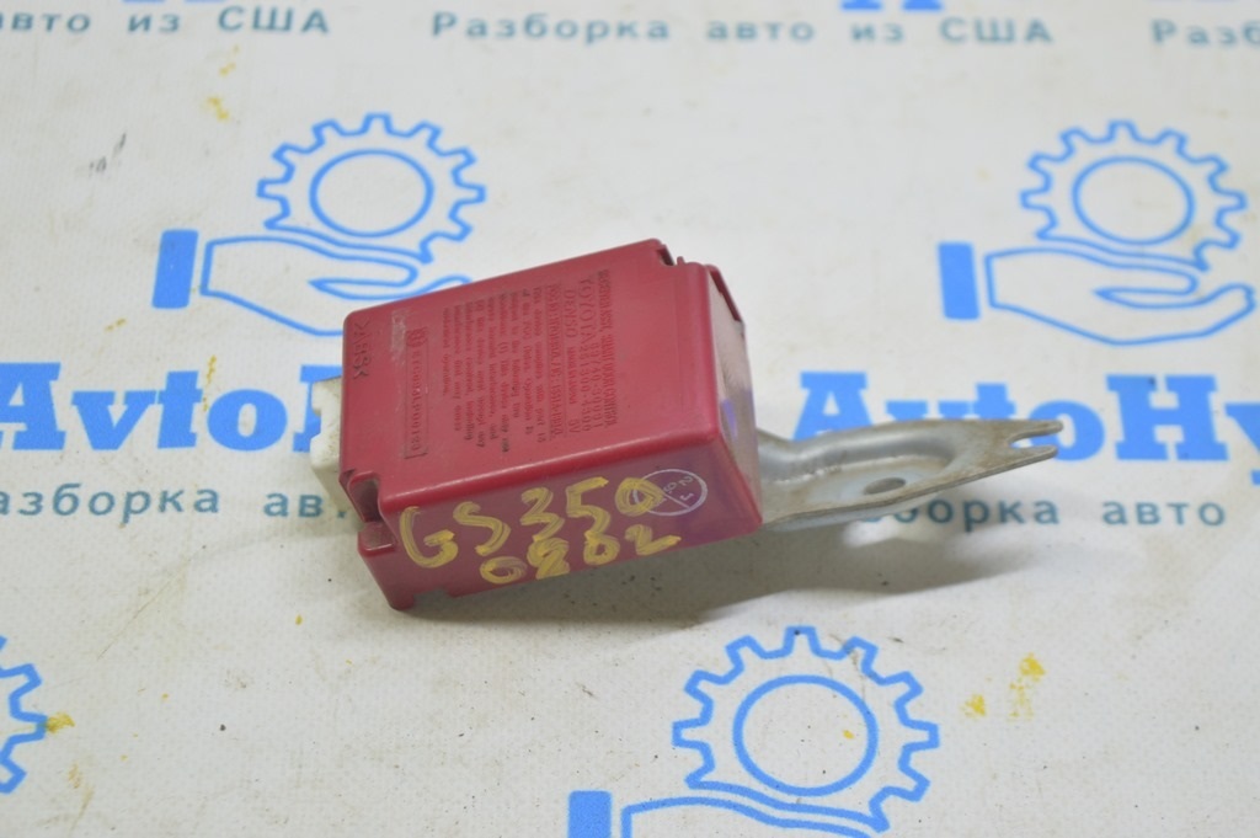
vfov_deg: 16.5
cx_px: 630
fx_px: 2885
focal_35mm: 82
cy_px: 419
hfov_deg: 24.6
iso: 400
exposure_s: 1/20
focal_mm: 55
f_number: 5.6
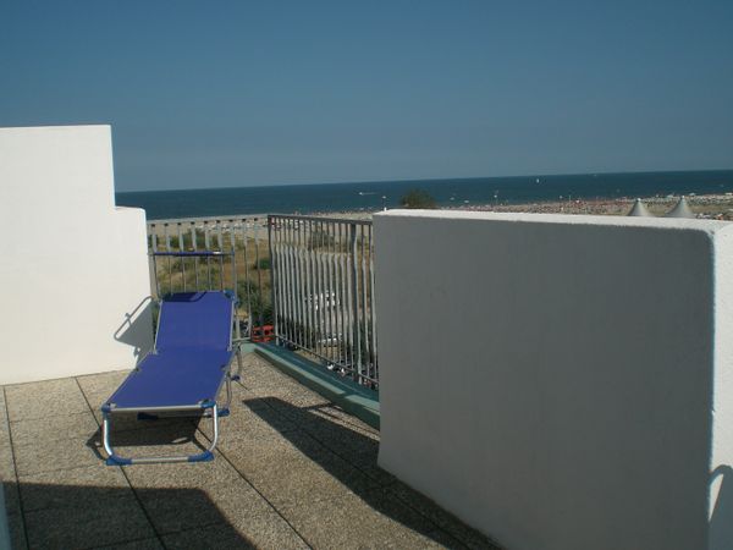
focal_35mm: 38
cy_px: 275
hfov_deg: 49.0
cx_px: 366
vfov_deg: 37.7
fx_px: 805
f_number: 4.4
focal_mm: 6.3
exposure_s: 1/1250
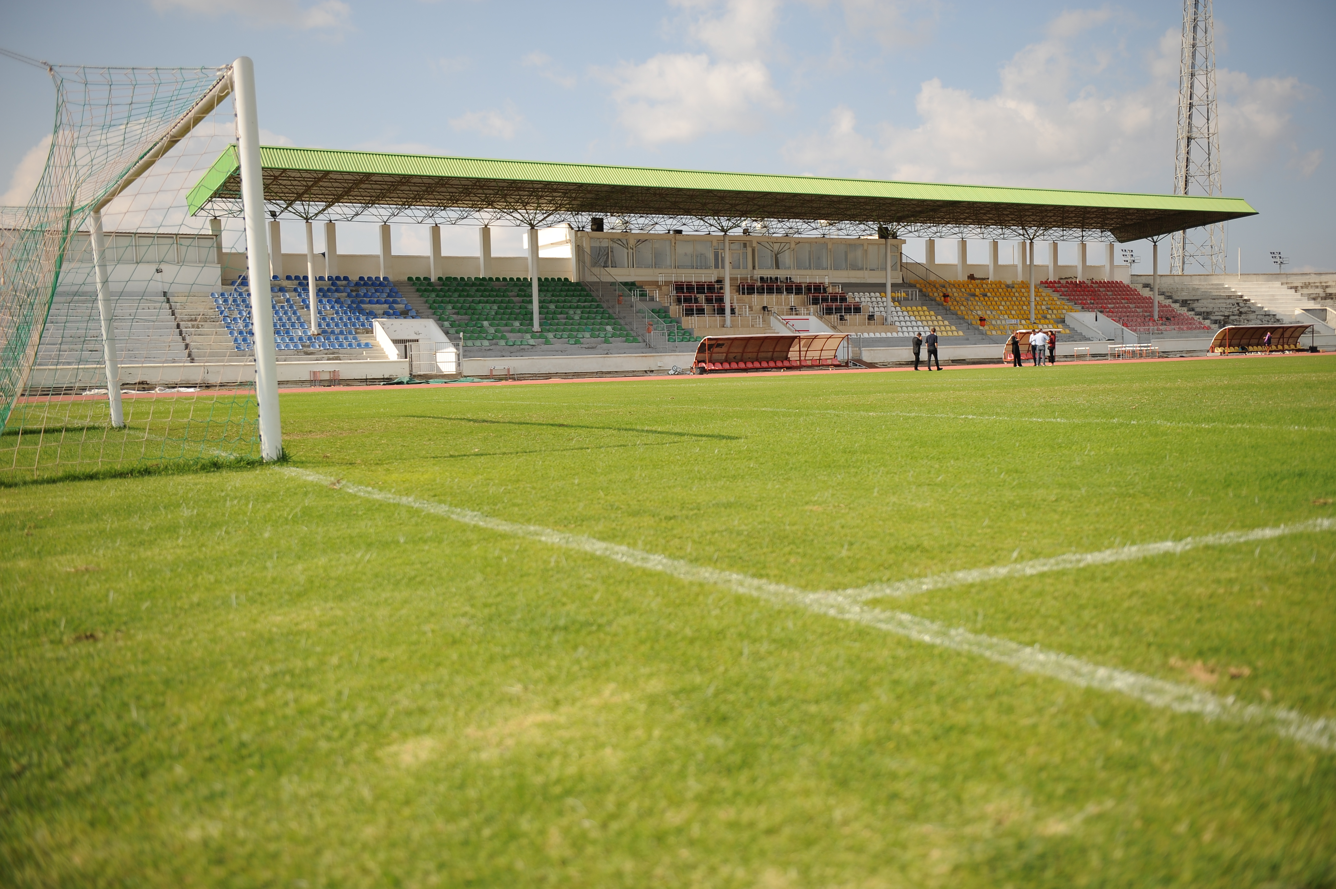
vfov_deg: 37.8
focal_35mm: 35
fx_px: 1298
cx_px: 668
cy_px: 444
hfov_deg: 54.5
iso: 200
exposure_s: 1/3200
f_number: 2.8
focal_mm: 35
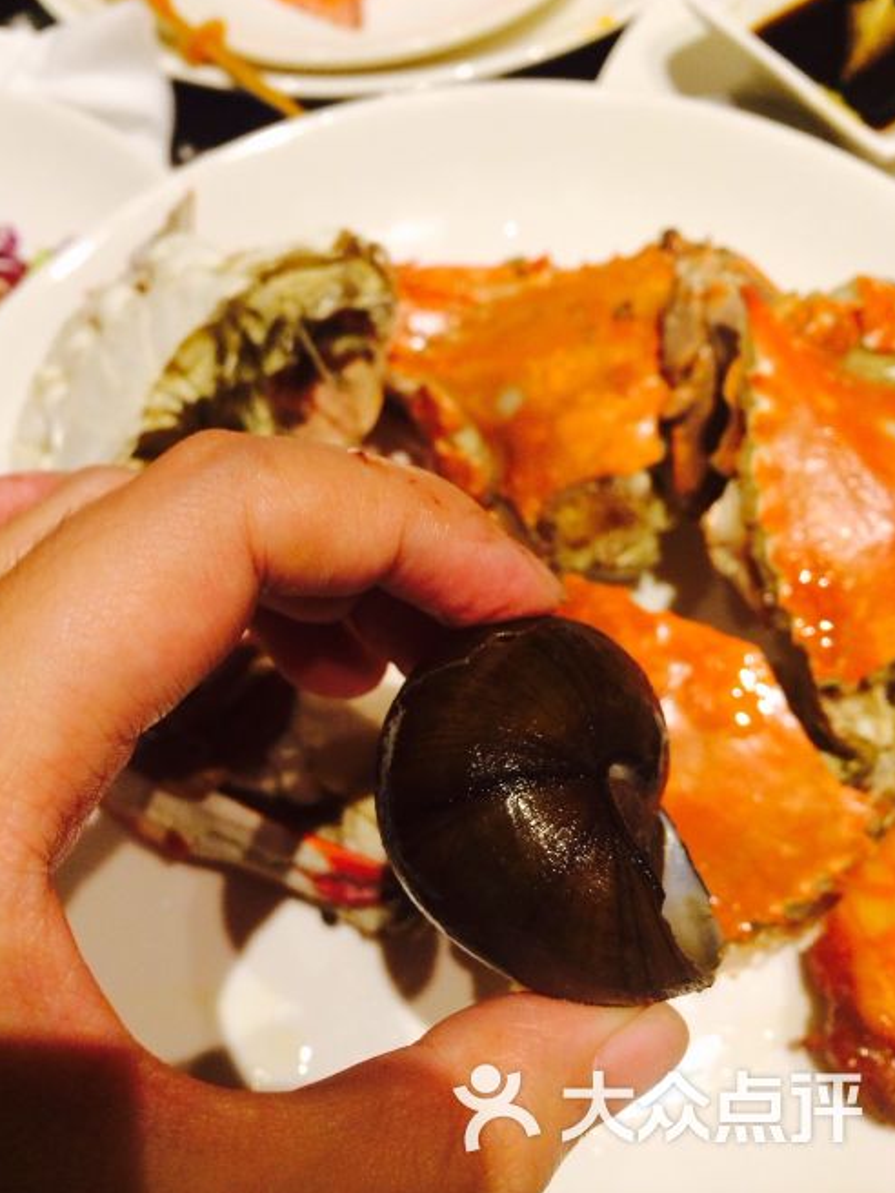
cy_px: 566
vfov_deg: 56.8
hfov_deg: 44.2
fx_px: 1103
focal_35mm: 32
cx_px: 432
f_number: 2.2
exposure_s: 1/30
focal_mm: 4.12
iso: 125
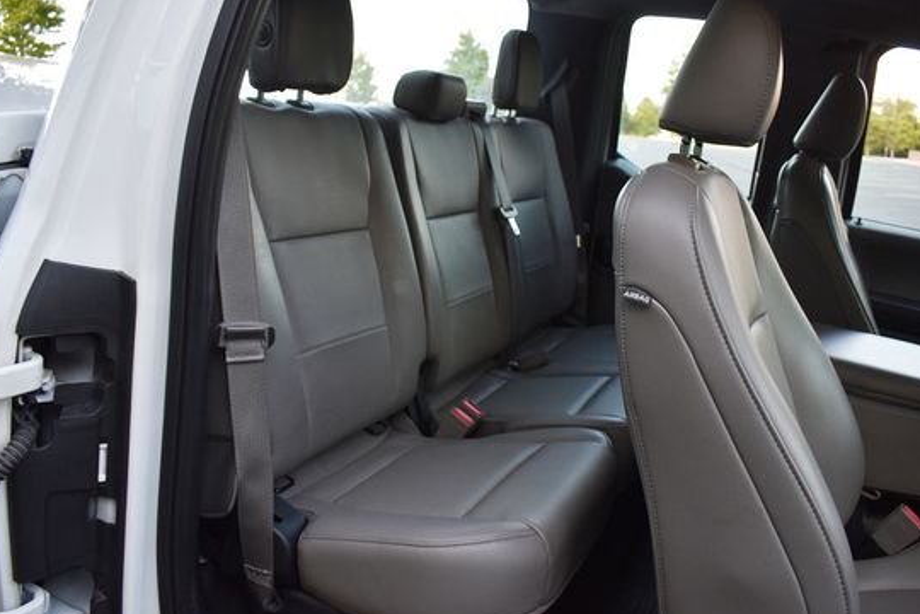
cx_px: 467
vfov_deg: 41.1
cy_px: 293
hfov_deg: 58.7
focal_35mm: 32
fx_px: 818
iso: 400
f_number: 3.5
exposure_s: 1/250
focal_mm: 18
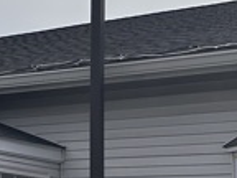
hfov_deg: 13.8
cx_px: -138
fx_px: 911
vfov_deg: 11.1
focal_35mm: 133
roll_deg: -2.1
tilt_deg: +8.8
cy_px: 104
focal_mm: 6.86
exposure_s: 1/12048
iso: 80
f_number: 1.78
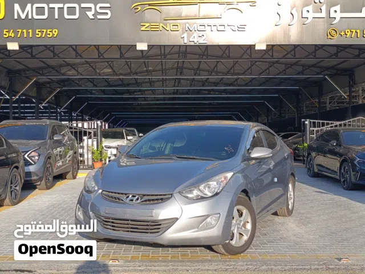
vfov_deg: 31.5
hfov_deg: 41.2
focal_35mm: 46
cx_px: 182
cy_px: 137
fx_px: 485
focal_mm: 6.11
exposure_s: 1/279
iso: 50
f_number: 1.65
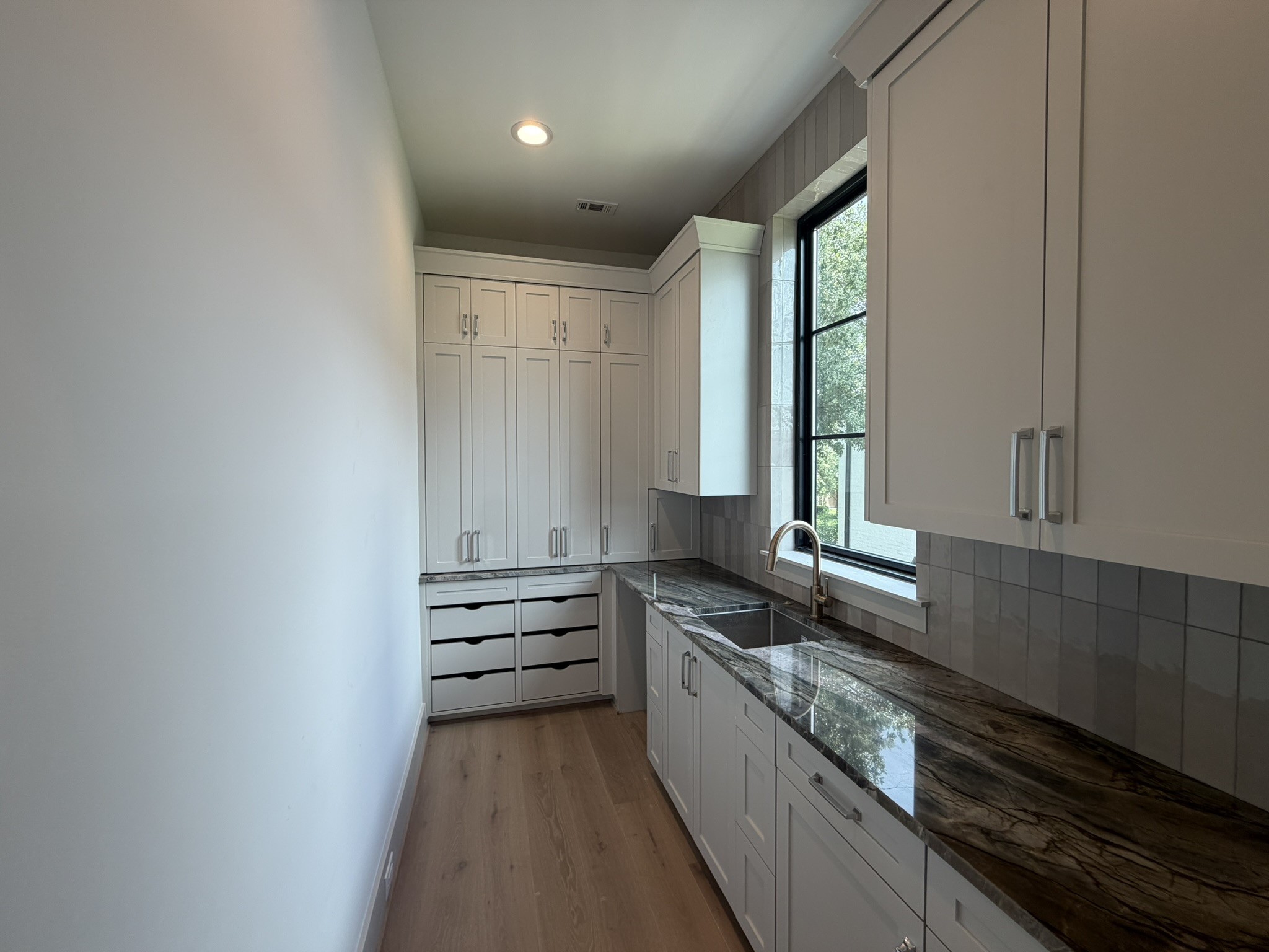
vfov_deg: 85.7
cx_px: 634
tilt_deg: -1.3
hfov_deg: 102.1
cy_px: 476
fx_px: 513
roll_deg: +1.0
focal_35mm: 14
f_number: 2.2
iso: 80
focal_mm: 2.22
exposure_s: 1/120
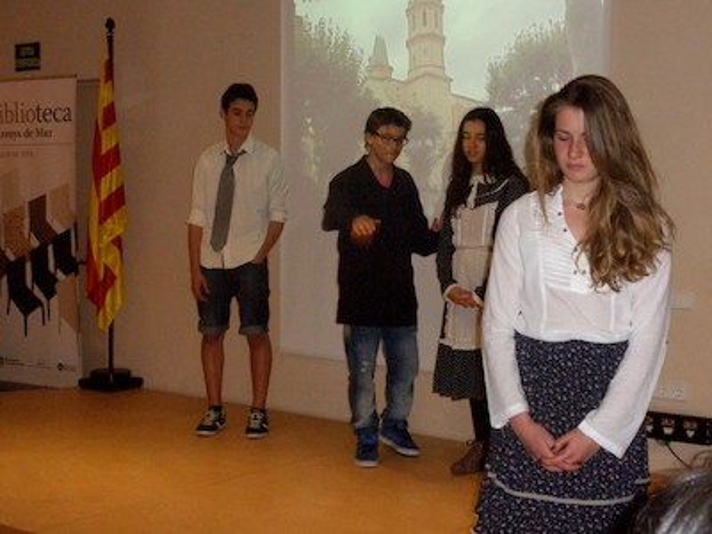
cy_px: 267
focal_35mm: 60
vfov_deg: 24.4
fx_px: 1234
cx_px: 356
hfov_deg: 32.2
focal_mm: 10.7
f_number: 4.7
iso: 400
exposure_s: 1/60
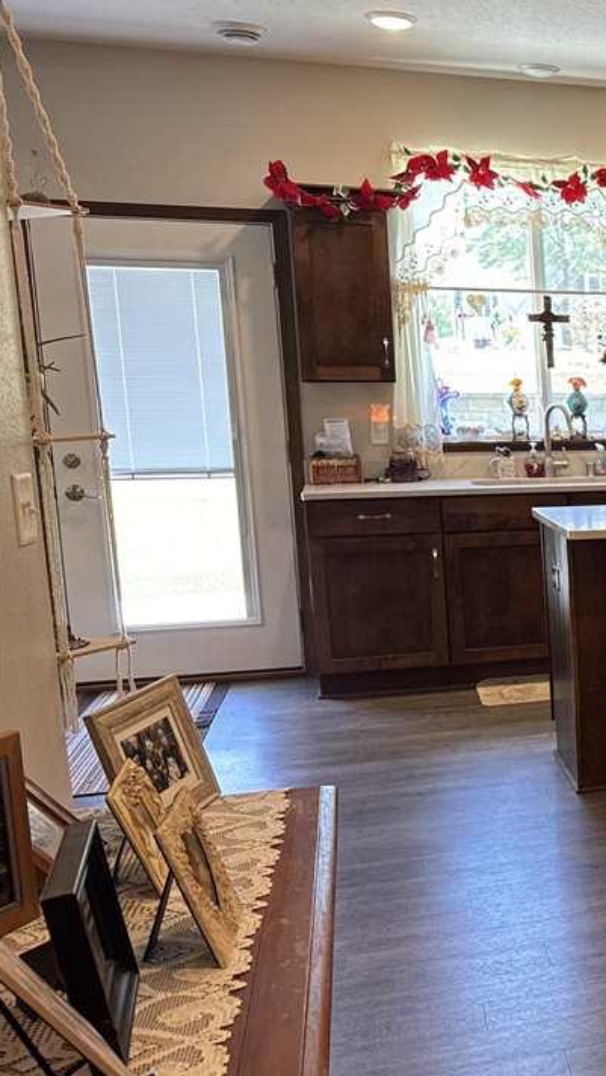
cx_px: 961
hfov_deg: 20.8
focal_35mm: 47
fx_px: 1341
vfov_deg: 43.6
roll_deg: -0.2
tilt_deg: -8.5
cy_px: 595
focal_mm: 6.76
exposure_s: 1/60
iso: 125
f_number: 1.78
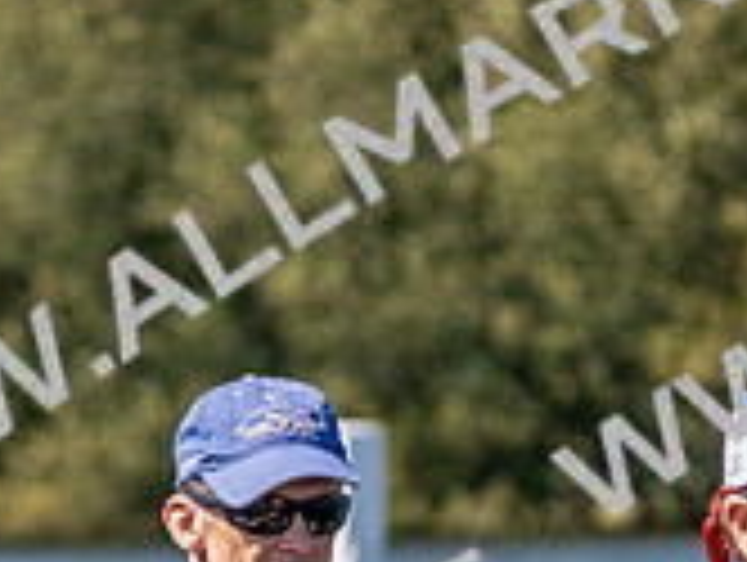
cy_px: 591
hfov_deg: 2.9
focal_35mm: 688
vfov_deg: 2.2
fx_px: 14868
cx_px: 225
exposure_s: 1/2000
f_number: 5.6
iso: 250
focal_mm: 205
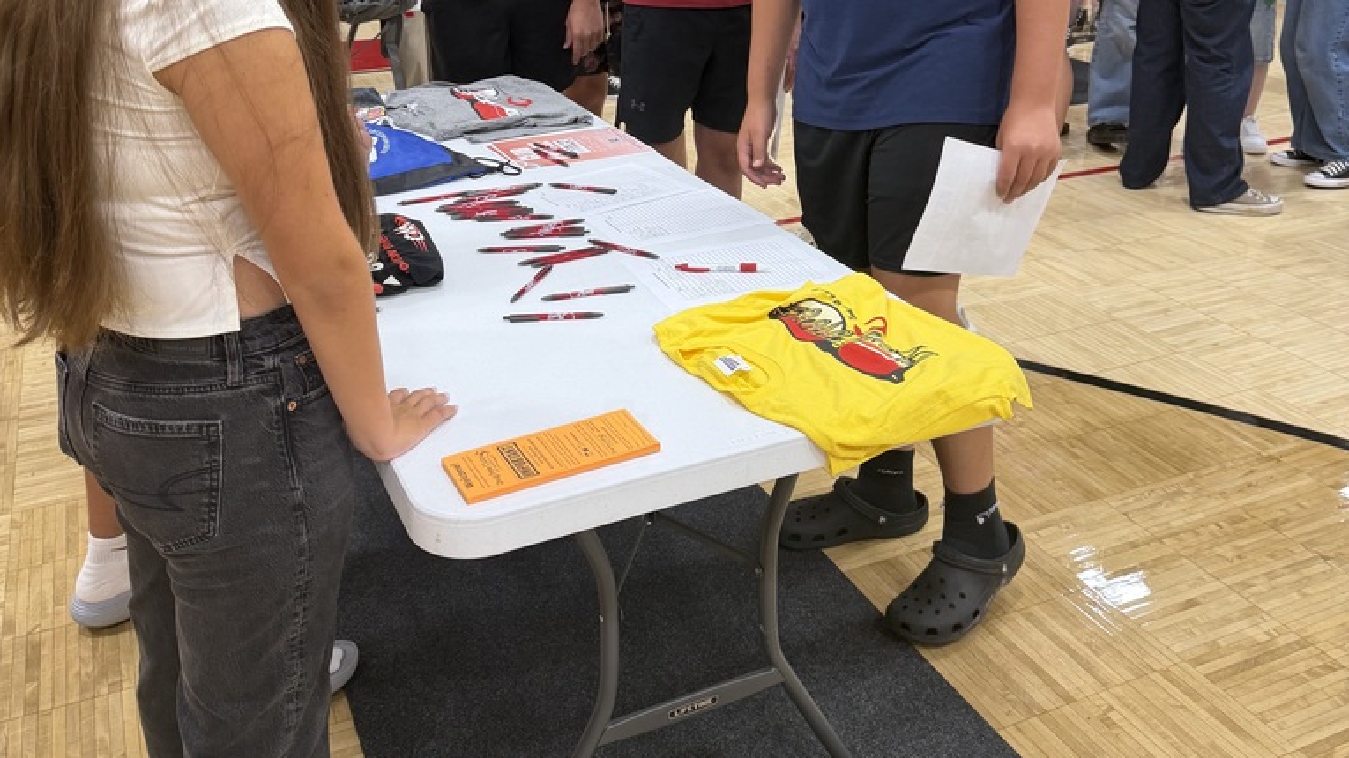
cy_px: 183
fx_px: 1252
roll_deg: +0.9
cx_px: 674
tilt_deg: -18.3
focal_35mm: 35
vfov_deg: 33.0
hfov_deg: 56.6
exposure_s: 1/121
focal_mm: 6.76
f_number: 1.78
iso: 125
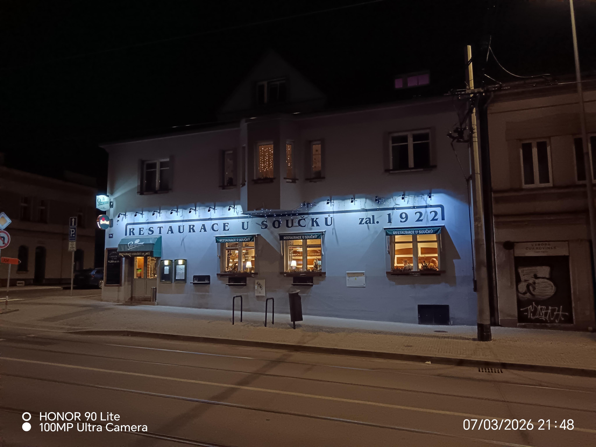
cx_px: 298
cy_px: 224
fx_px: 465
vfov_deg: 51.4
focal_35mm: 27
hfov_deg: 65.3
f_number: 1.9
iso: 2671
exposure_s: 1/25
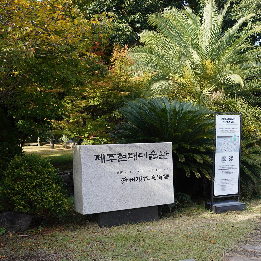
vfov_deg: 37.6
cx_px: 167
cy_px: 131
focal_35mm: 45
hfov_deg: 37.3
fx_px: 384
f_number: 5
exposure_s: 1/100
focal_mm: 35
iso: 100
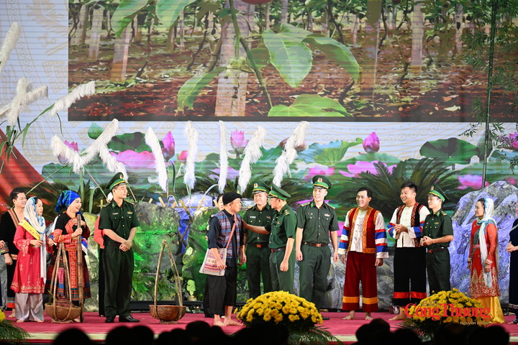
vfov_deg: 6.9
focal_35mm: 200
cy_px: 172
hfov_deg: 10.3
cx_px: 259
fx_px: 2878
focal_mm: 200
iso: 1600
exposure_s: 1/800
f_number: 3.2
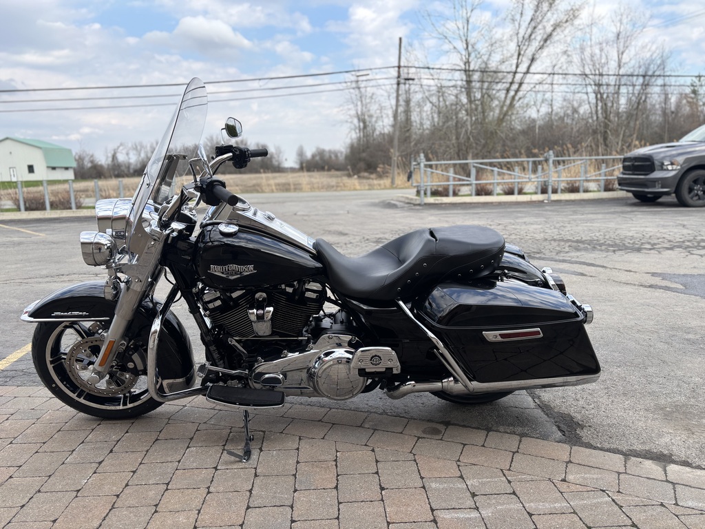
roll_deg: +3.3
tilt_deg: -9.6
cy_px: 264
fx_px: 530
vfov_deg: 53.1
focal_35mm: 26
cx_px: 352
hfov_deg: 67.3
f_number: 1.6
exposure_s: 1/1399
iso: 50
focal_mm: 5.96
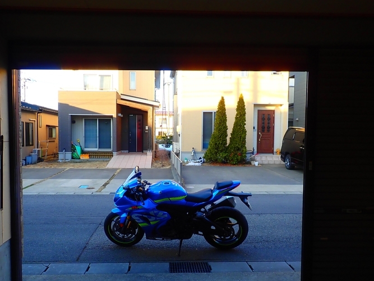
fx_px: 324
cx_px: 170
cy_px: 155
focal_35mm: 30
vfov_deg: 46.7
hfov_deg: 59.9
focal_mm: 4.5
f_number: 2.8
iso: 100
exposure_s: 1/125
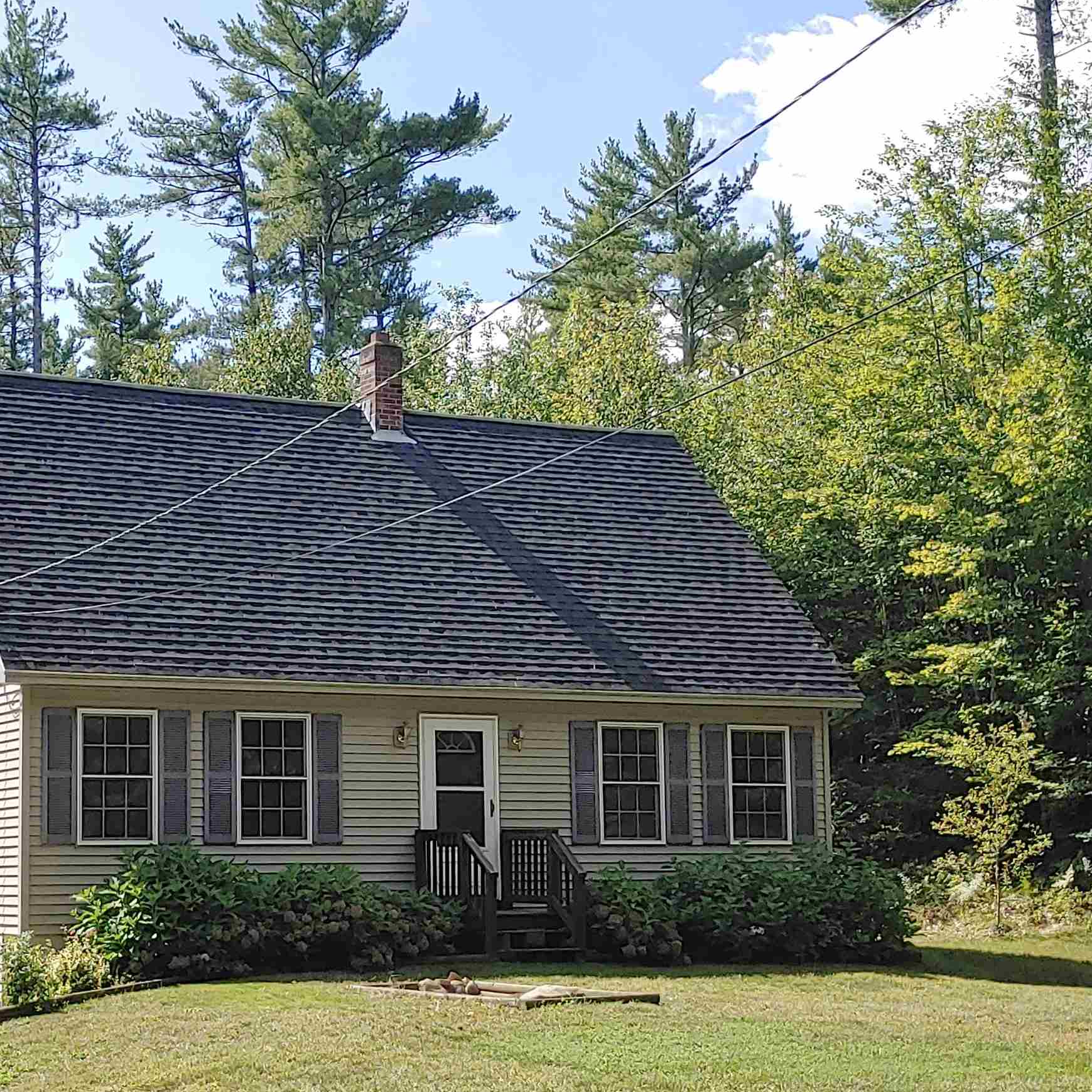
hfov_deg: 26.7
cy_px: 670
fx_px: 2284
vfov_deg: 26.8
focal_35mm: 64
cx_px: 371
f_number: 1.8
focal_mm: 4.36
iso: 50
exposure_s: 1/1471
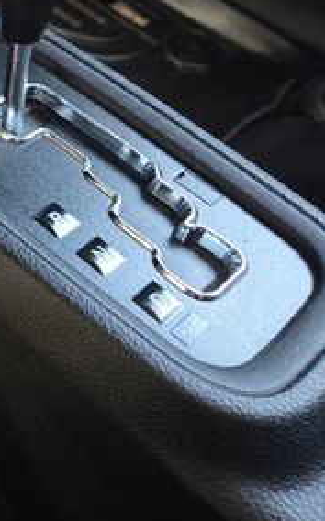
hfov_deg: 19.5
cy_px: 94
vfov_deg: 35.5
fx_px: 781
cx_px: -200
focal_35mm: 55
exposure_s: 1/120
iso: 500
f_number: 1.8
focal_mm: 5.4
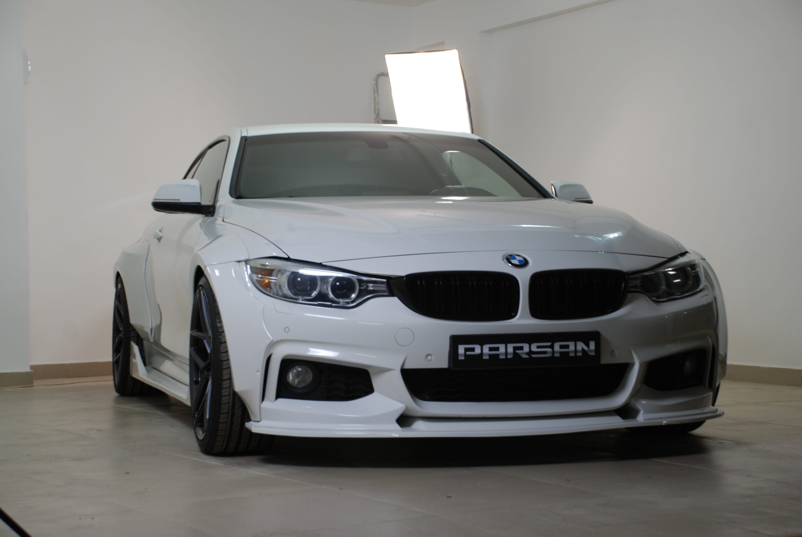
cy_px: 268
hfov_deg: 30.5
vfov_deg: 20.7
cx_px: 401
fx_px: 1472
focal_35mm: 66
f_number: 4.8
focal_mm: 44
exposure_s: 1/10
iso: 160
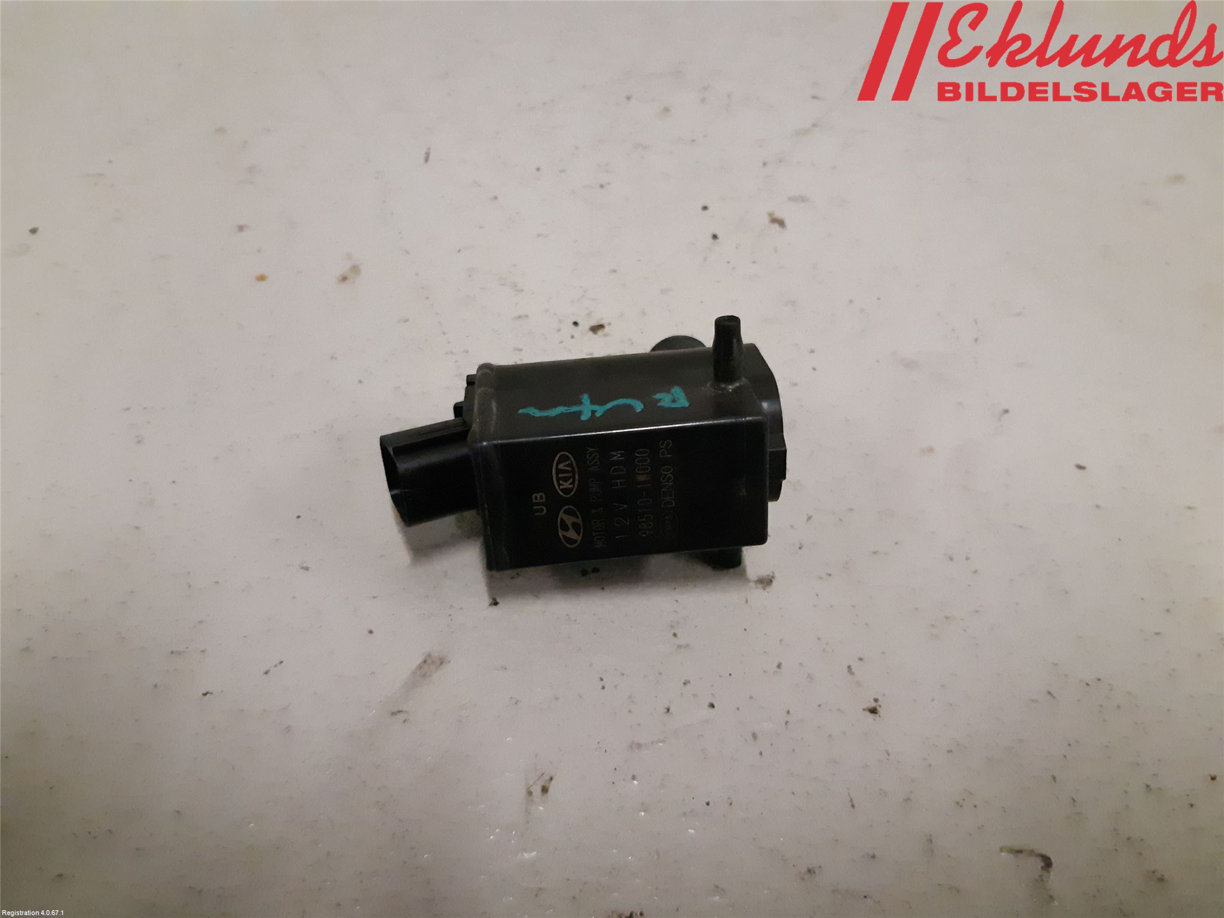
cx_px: 612
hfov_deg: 67.3
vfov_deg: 53.1
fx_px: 919
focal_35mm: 26
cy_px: 459
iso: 800
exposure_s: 1/259
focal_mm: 3.93
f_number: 1.7
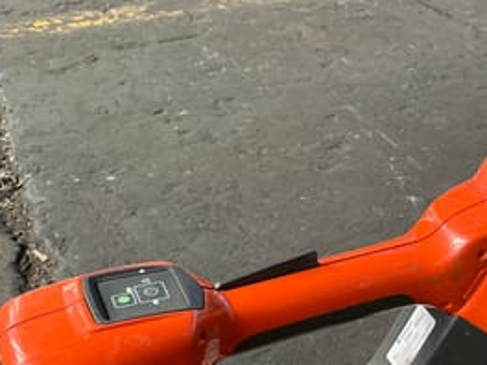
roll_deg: -2.5
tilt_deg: -37.0
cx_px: 408
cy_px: 283
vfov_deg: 27.1
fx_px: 746
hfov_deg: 34.7
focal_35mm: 53
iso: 80
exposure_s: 1/60
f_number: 1.8
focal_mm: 3
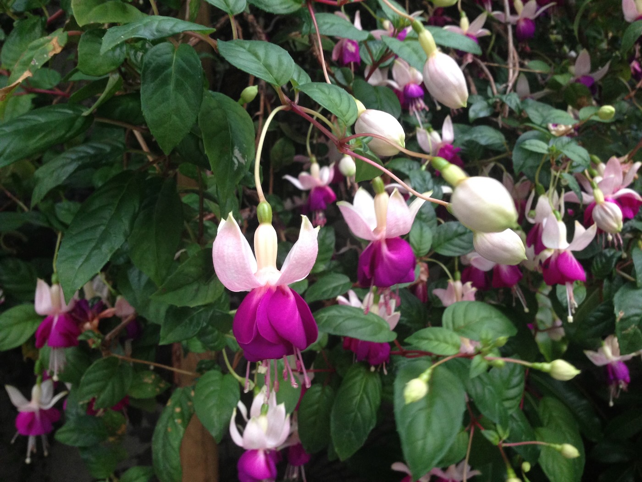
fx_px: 612
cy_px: 241
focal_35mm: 33
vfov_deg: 42.9
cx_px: 321
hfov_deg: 55.4
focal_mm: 4.12
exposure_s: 1/20
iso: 160
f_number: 2.4
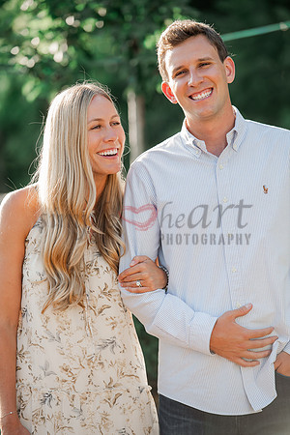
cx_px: 145
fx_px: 2054
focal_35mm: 170
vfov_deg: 12.1
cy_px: 218
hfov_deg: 8.1
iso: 400
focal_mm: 170
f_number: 4
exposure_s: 1/500
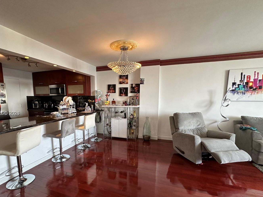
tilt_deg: -6.0
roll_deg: -0.5
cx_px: 117
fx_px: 129
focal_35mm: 17
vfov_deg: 74.2
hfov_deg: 90.7
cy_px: 114
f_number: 2.2
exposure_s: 1/120
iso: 250
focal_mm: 2.22
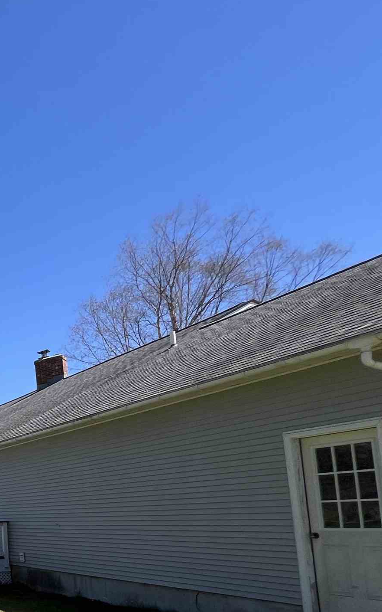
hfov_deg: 24.1
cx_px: -272
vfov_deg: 58.4
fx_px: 500
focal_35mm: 30
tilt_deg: +5.4
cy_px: 483
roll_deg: +3.8
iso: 32
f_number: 1.8
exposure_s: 1/1429
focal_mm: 1.57
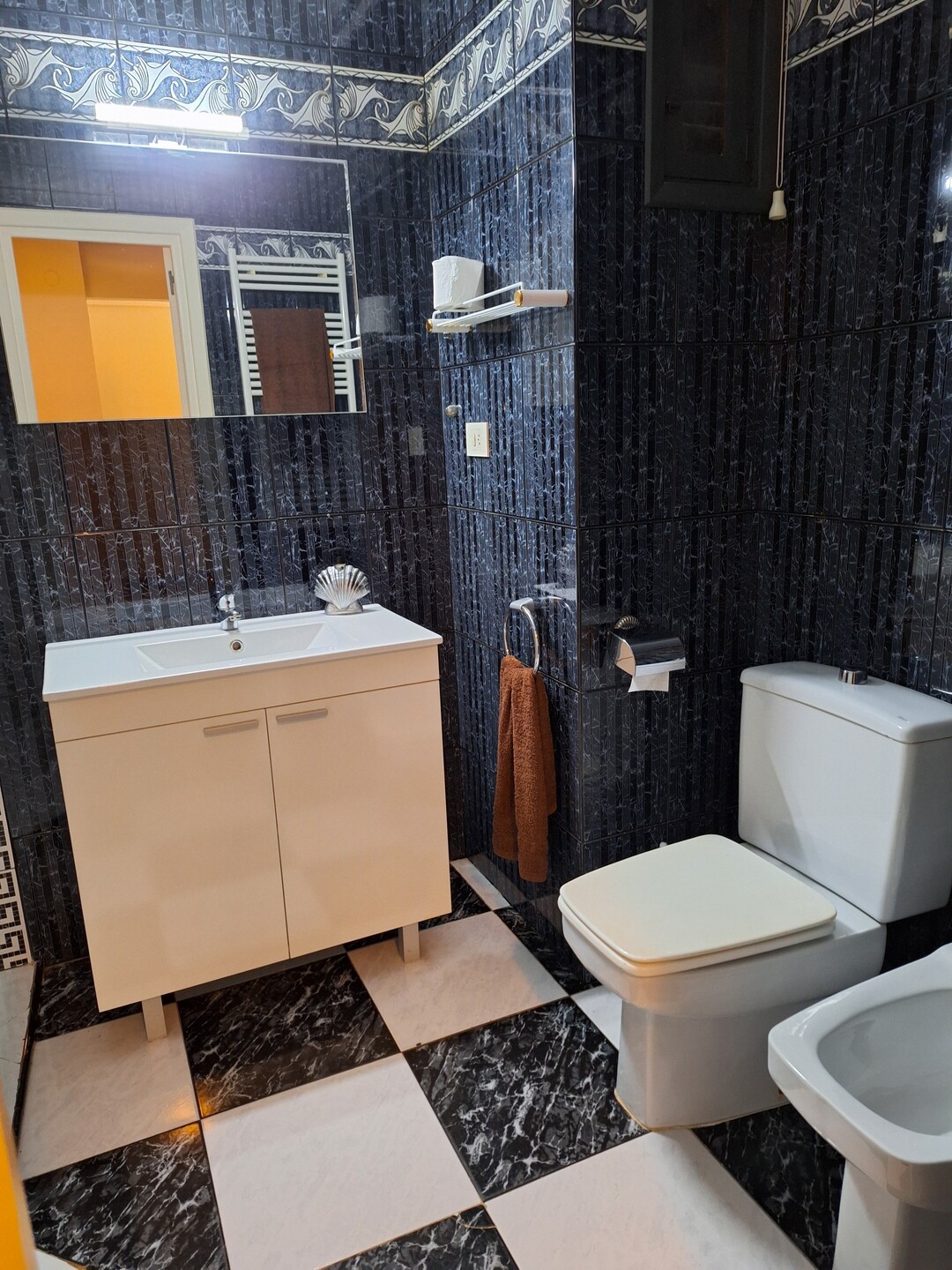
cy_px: 635
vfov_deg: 73.9
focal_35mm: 23
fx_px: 843
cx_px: 476
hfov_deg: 58.9
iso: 400
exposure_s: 1/20
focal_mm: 5.54
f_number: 1.8
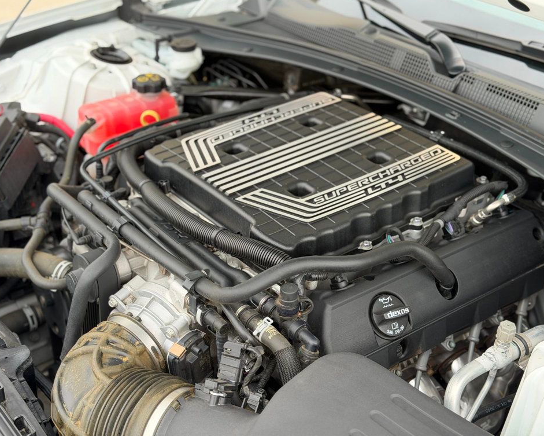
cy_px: 215
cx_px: 260
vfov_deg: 29.7
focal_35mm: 51
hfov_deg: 36.6
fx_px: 821
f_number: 1.78
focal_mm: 6.76
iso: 64
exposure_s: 1/219
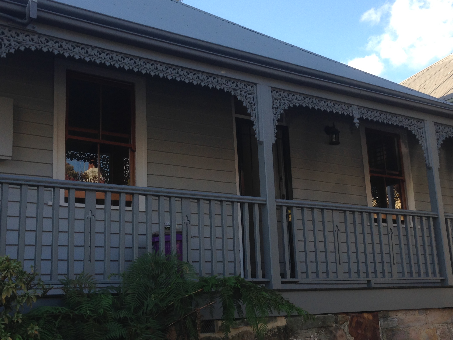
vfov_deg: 28.0
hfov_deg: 36.8
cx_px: 238
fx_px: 681
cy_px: 158
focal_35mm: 52
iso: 50
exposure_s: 1/350
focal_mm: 4.12
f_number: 2.4
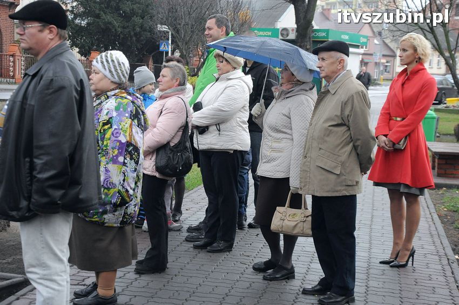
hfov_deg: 28.1
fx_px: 917
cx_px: 230
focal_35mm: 72
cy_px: 152
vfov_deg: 18.9
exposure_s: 1/200
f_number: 7.1
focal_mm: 48
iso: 1600
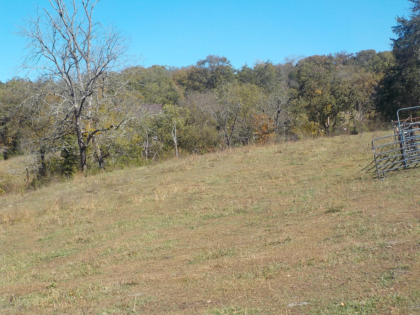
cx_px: 210
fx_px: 704
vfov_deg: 25.2
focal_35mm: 58
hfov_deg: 33.2
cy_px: 158
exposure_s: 1/500
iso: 125
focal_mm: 7.9
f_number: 4.7
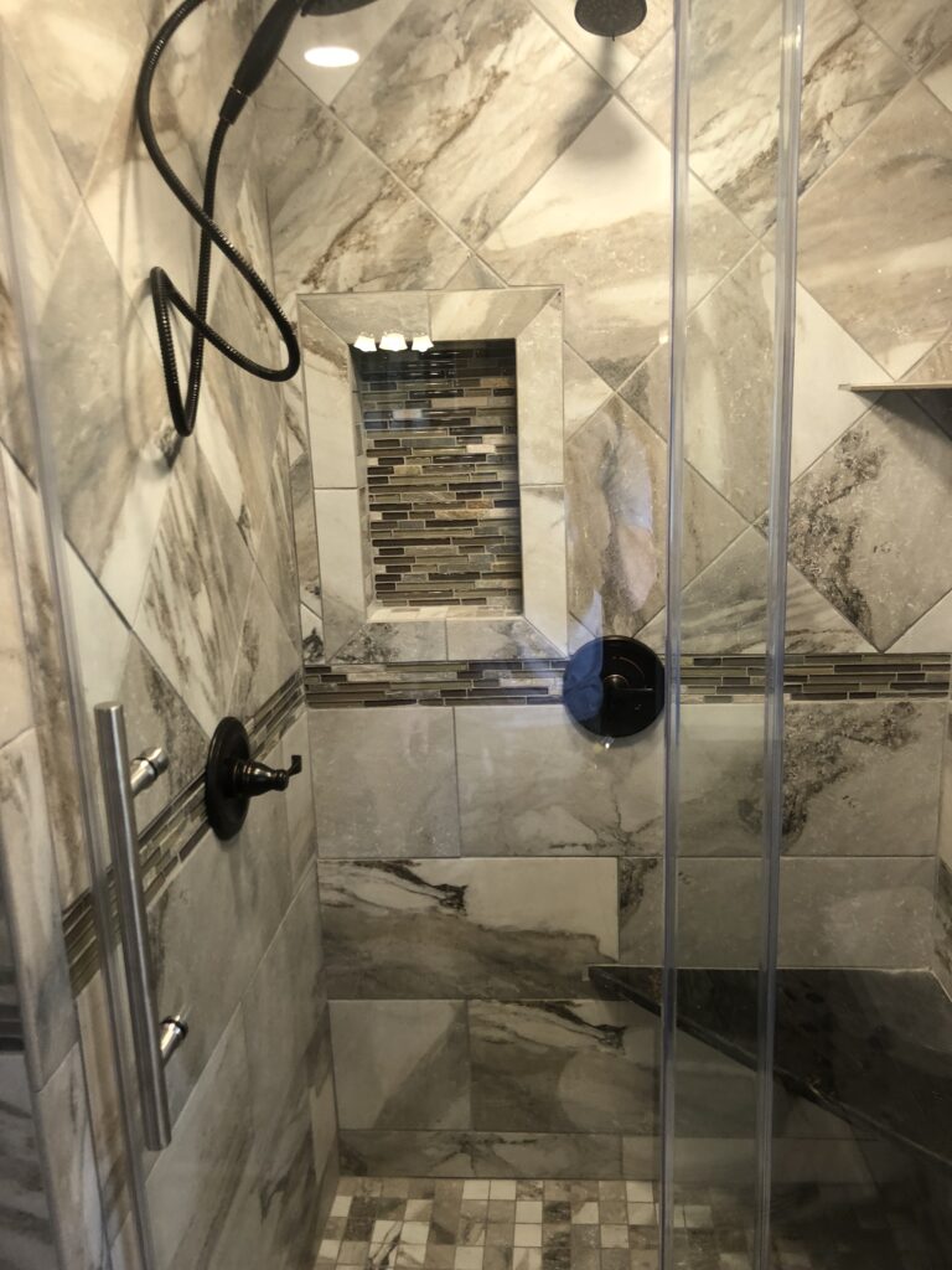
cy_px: 635
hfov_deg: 49.7
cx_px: 476
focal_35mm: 28
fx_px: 1027
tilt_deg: -14.2
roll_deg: +1.4
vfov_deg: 63.4
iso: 40
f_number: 1.8
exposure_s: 1/20
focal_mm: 3.99
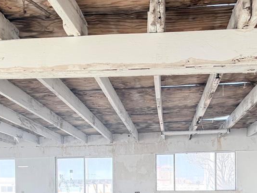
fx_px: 342
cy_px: 184
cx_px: 112
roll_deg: +1.0
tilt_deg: -0.6
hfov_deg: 41.1
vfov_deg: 29.8
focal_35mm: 46
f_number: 1.78
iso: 100
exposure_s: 1/309
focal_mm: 6.76
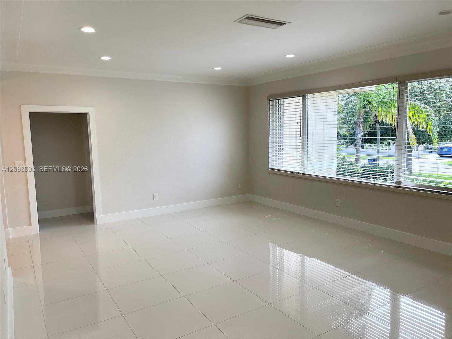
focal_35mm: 26
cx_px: 226
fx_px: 339
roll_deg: +1.7
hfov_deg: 67.3
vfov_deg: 53.1
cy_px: 170
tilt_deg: -6.5
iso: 32
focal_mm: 5.1
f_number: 1.6
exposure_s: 1/154
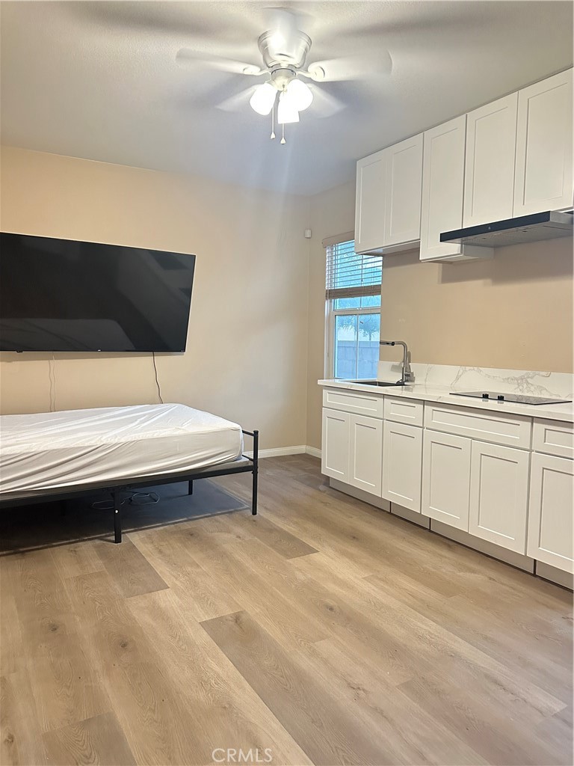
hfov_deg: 56.8
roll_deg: -1.0
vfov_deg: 71.6
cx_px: 287
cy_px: 383
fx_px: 531
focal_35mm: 24
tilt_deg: -4.5
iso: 800
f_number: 1.78
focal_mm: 6.86
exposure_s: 1/60
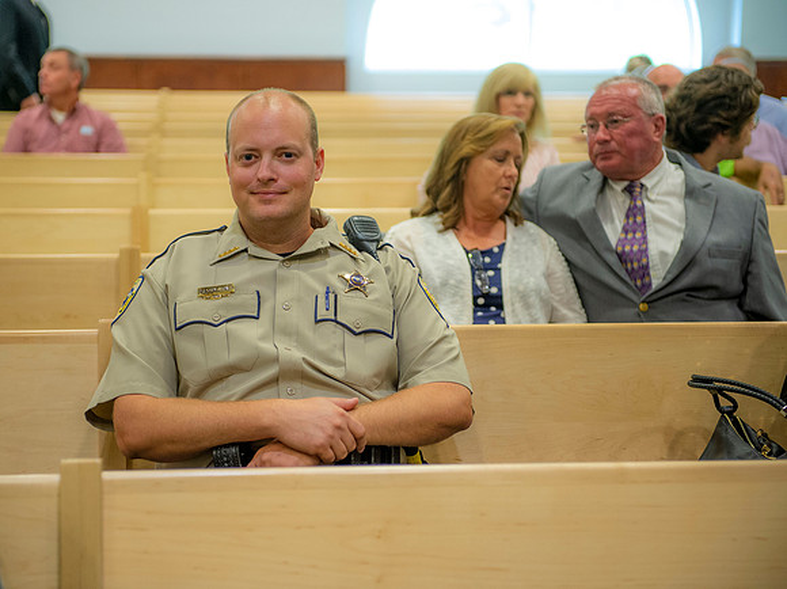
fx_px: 1734
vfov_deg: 19.3
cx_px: 345
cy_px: 296
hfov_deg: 25.5
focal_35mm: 76
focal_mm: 70
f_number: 2.8
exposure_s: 1/200
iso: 2500
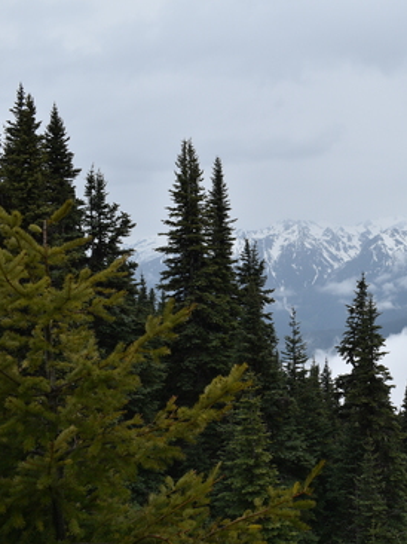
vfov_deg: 36.2
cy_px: 276
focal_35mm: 53
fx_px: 832
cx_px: 398
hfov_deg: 26.2
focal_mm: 24
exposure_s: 1/250
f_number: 8
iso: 160
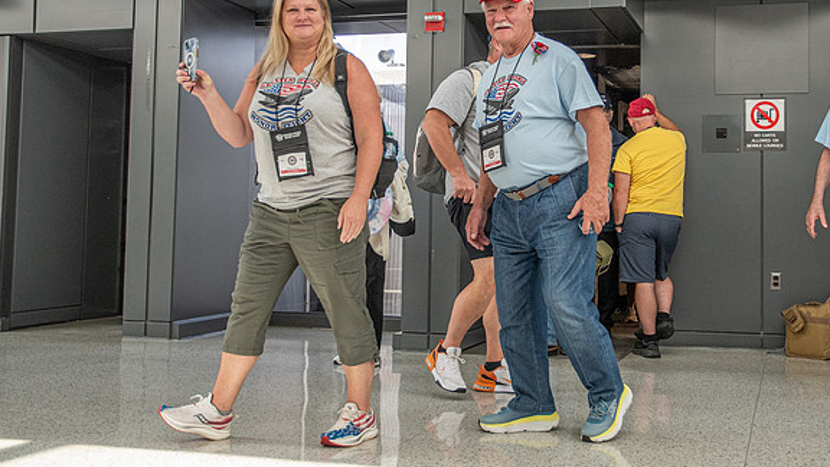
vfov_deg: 26.4
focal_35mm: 45
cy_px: 158
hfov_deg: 45.0
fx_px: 990
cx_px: 536
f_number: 3.2
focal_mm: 22
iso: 800
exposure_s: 1/800
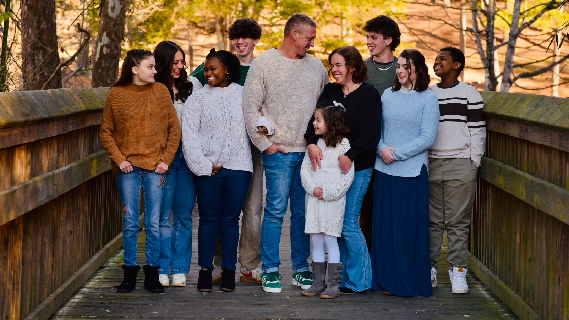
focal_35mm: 90
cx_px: 283
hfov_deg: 23.7
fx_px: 1358
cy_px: 136
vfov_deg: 13.4
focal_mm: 85
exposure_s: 1/400
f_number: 5
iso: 500
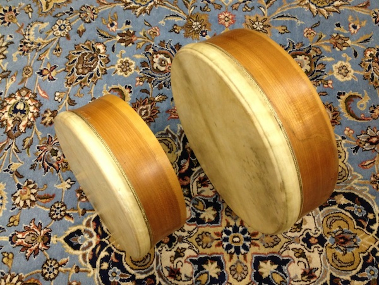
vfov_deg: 40.7
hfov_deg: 52.6
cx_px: 190
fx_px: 383
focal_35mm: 35
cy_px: 142
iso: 200
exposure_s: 1/20
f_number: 2.4
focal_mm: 4.28
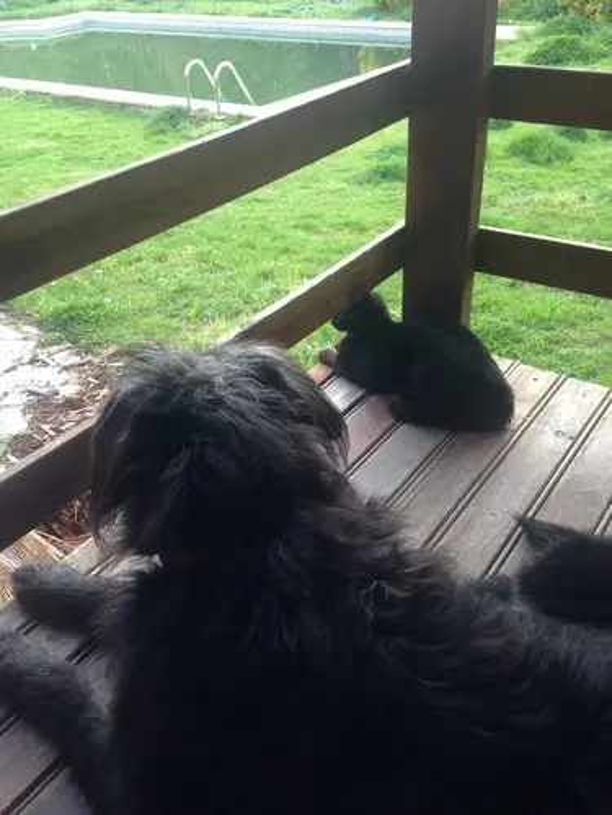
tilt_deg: -34.2
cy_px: 408
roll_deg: +3.6
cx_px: 306
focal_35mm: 33
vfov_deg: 55.4
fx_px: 778
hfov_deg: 42.9
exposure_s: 1/60
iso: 50
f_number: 2.4
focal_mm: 4.12
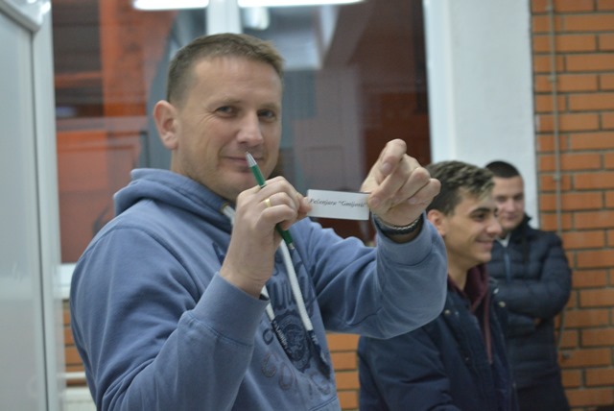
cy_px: 206
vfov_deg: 19.0
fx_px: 1229
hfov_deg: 28.0
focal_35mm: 72
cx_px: 307
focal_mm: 48
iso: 1600
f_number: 5.3
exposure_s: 1/30
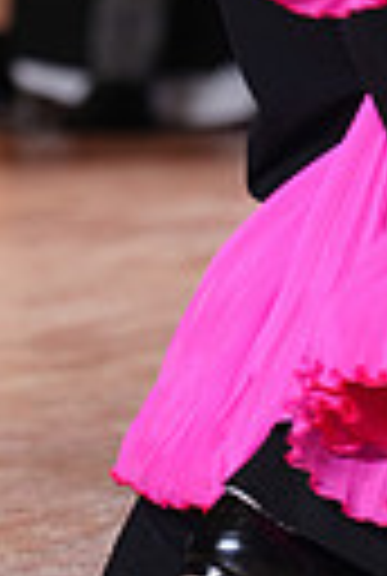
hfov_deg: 2.1
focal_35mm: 650
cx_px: 434
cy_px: -382
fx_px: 10424
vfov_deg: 3.2
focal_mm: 144
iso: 1250
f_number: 2.8
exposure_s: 1/400
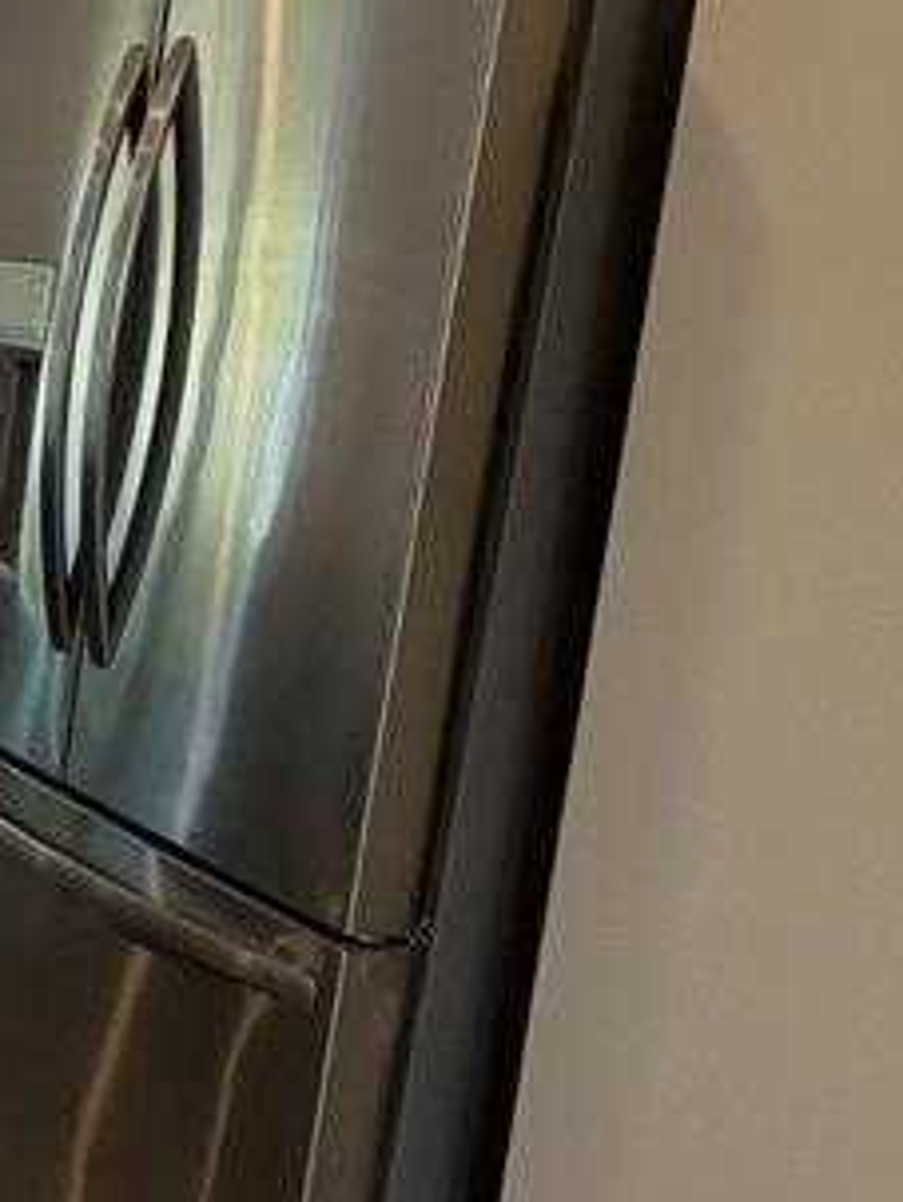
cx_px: -656
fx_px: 1737
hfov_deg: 21.2
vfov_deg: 38.0
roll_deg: -1.9
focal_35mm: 50
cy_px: 494
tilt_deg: -8.1
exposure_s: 1/120
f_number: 2.2
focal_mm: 2.22
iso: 160
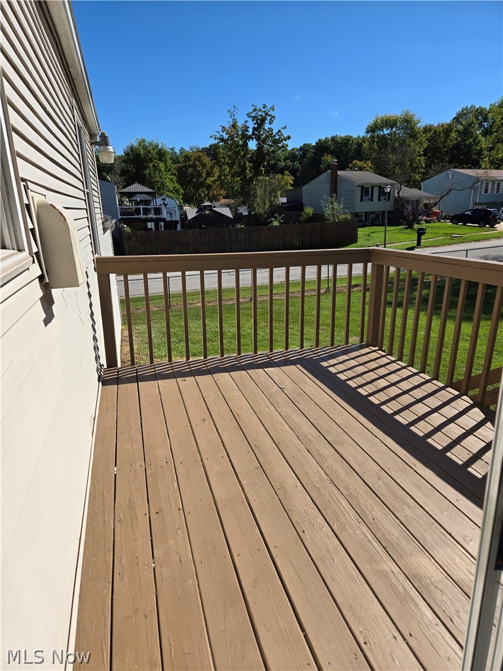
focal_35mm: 23
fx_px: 446
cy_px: 336
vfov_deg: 73.9
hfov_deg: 58.9
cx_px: 252
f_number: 1.8
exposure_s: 1/2790
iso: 25
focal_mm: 5.4
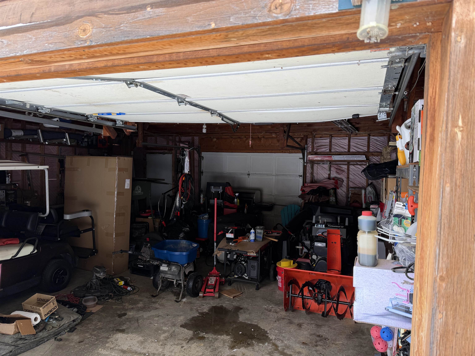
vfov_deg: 56.8
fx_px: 329
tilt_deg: -2.4
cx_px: 238
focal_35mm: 24
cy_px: 178
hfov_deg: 71.6
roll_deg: -2.5
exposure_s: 1/121
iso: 64
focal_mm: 6.76
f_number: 1.78
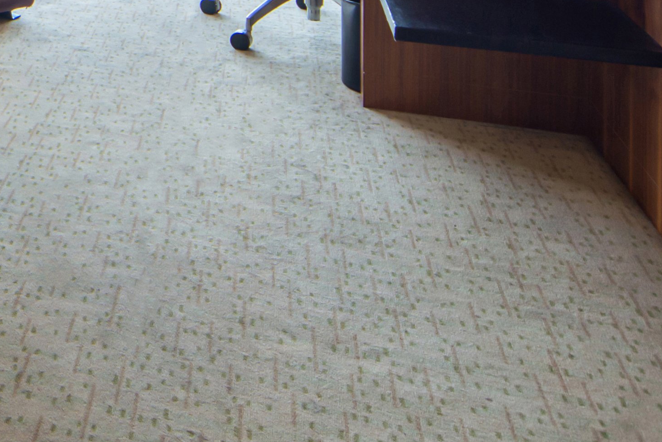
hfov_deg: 26.6
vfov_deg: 17.9
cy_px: -335
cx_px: -230
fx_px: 1141
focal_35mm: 62
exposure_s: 1/6
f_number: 6.3
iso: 250
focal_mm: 15
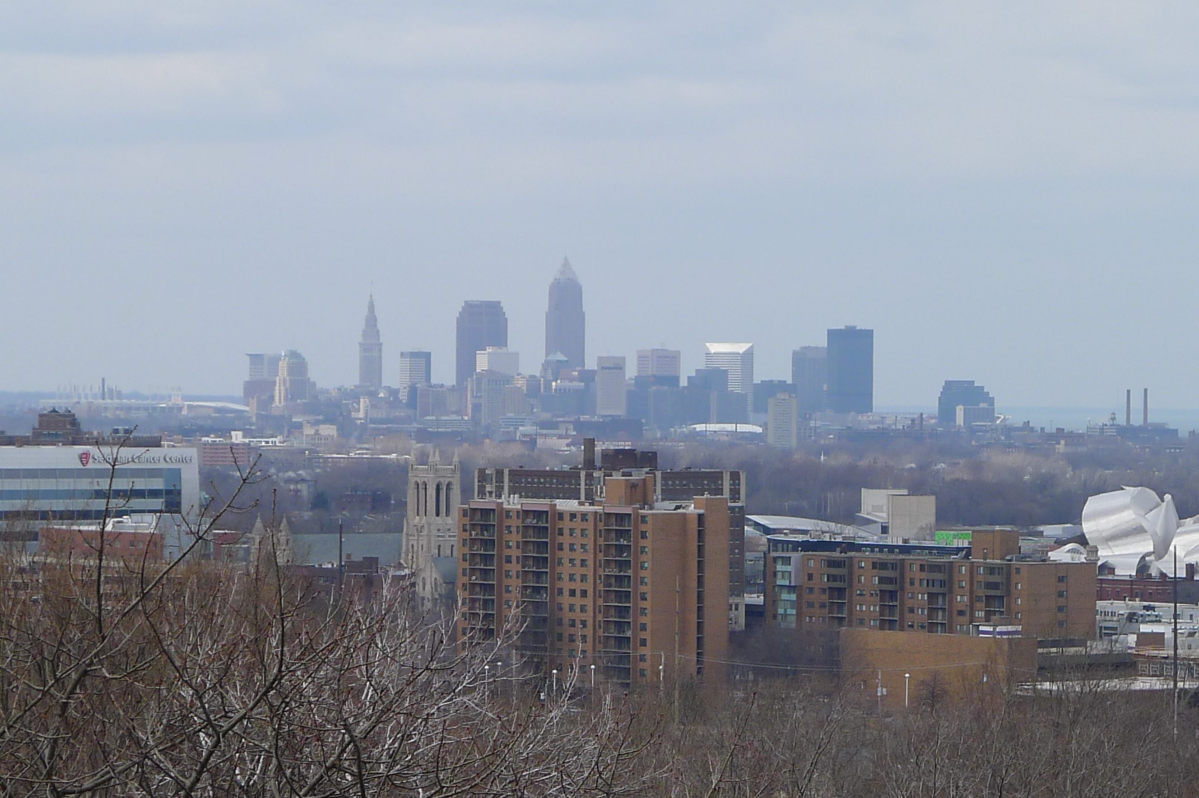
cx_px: 600
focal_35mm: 171
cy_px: 399
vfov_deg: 8.0
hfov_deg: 12.0
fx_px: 5692
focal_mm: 19.2
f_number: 4
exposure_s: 1/640
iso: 80
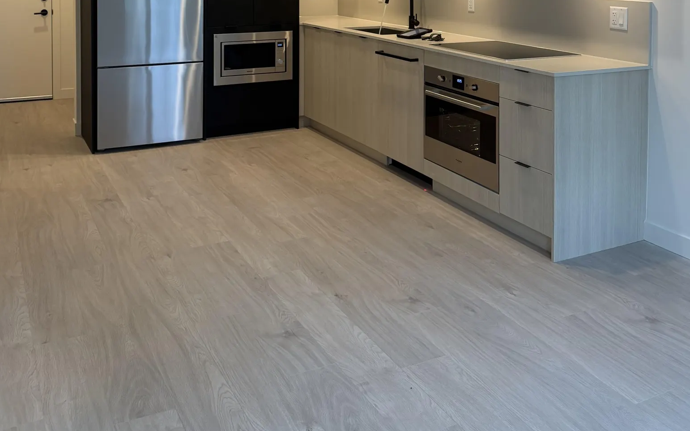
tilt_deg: -1.1
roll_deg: +0.2
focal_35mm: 38
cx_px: 350
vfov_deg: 30.9
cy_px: -9
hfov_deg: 51.5
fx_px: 715
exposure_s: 1/120
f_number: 1.78
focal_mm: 6.76
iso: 160
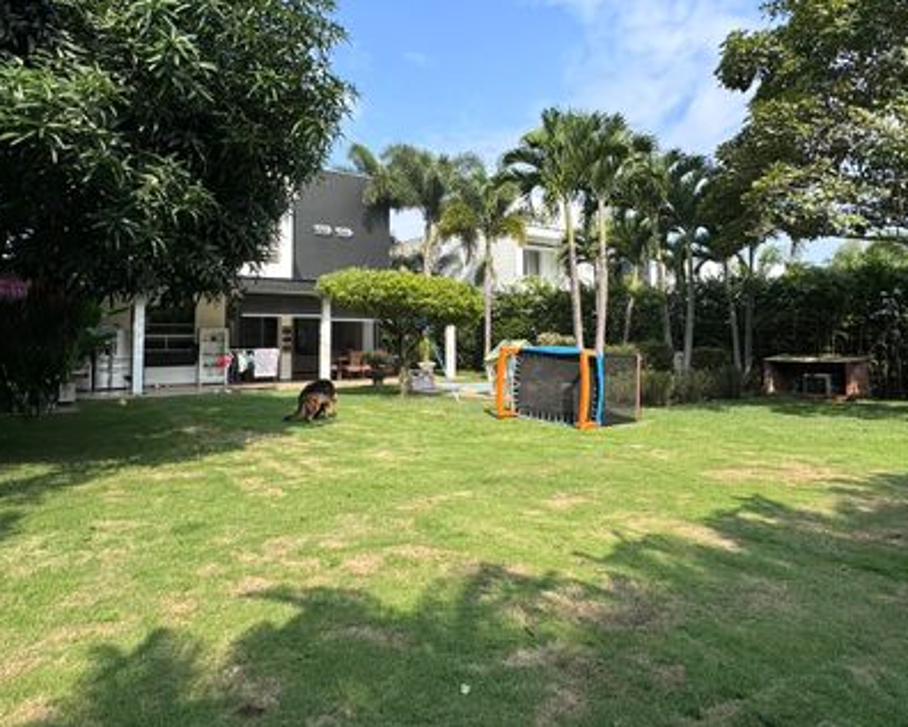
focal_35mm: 23
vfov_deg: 60.5
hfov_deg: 72.6
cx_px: 460
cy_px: 296
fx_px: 618
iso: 50
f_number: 2.2
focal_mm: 2.22
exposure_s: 1/1143
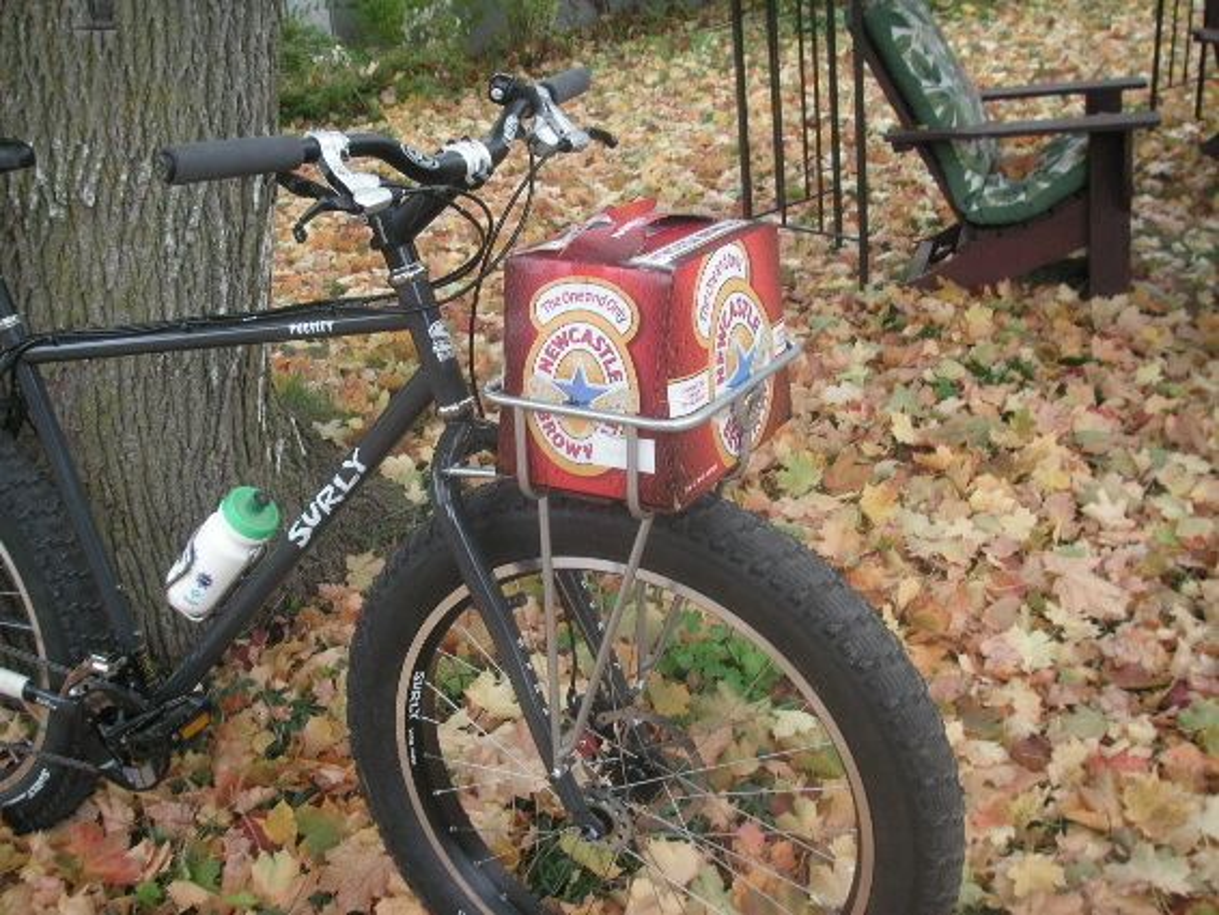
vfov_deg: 37.7
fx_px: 1339
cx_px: 610
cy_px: 458
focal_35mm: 38
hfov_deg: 49.0
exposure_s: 1/45
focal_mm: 6.3
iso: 80
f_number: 3.3
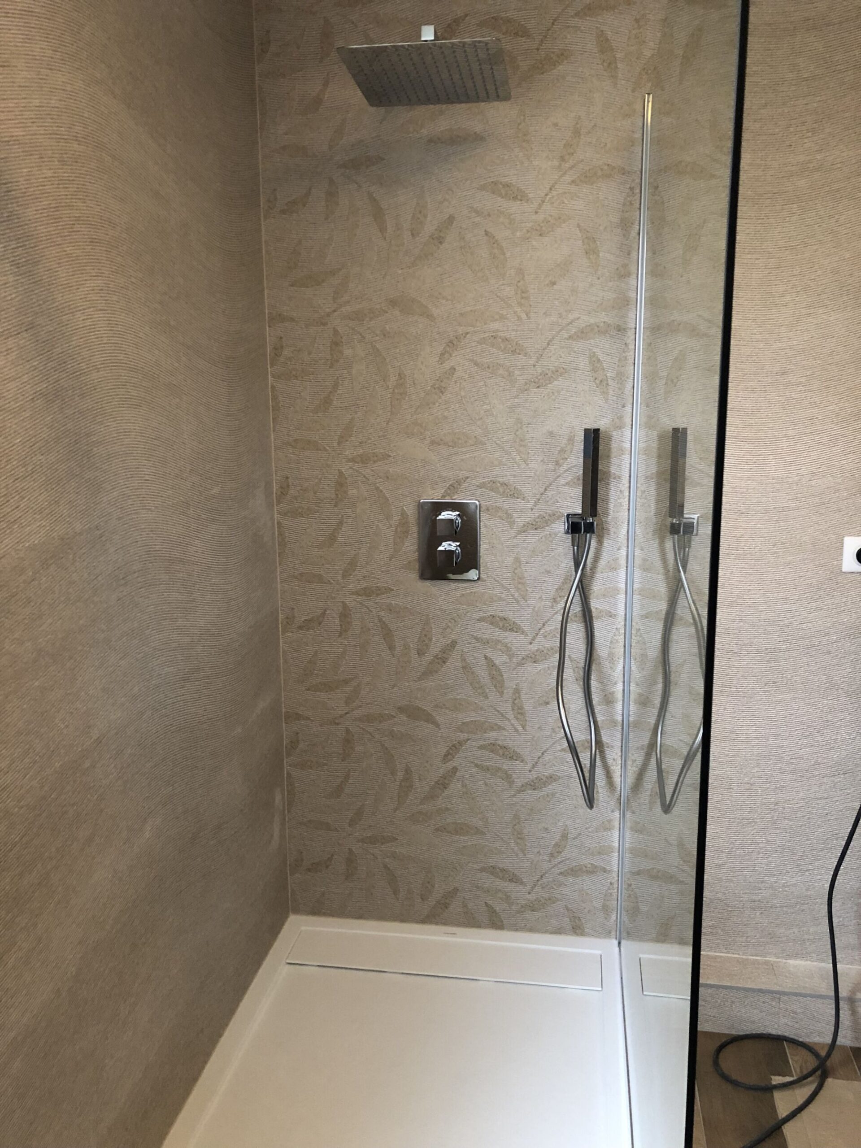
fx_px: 929
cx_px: 430
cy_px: 574
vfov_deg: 63.4
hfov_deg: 49.7
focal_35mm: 28
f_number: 1.8
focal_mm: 4
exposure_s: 1/13
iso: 100
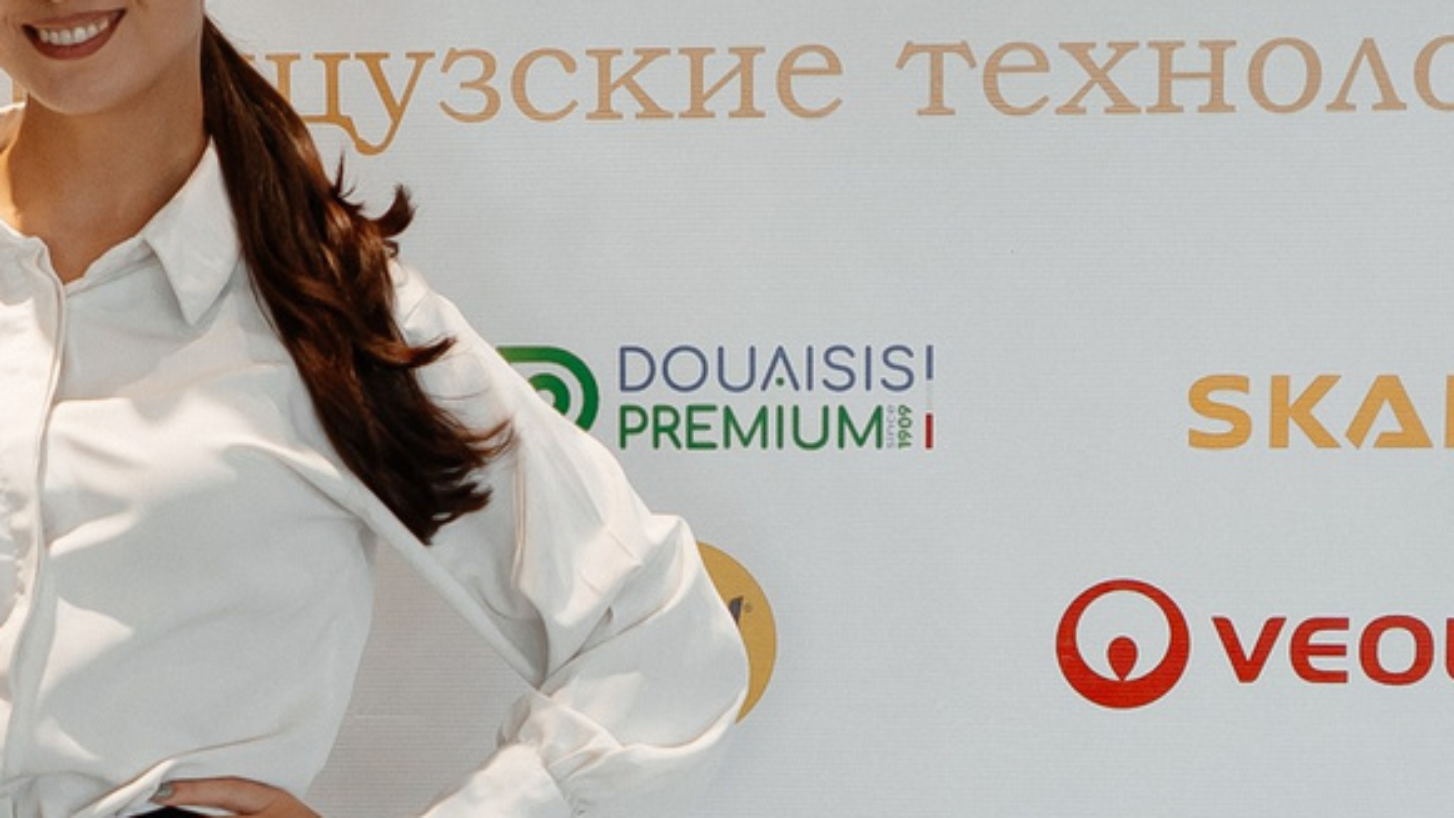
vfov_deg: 10.0
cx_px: 430
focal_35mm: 120
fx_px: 4627
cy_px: 827
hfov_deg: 17.8
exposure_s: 1/160
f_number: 2.8
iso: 250
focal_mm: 26
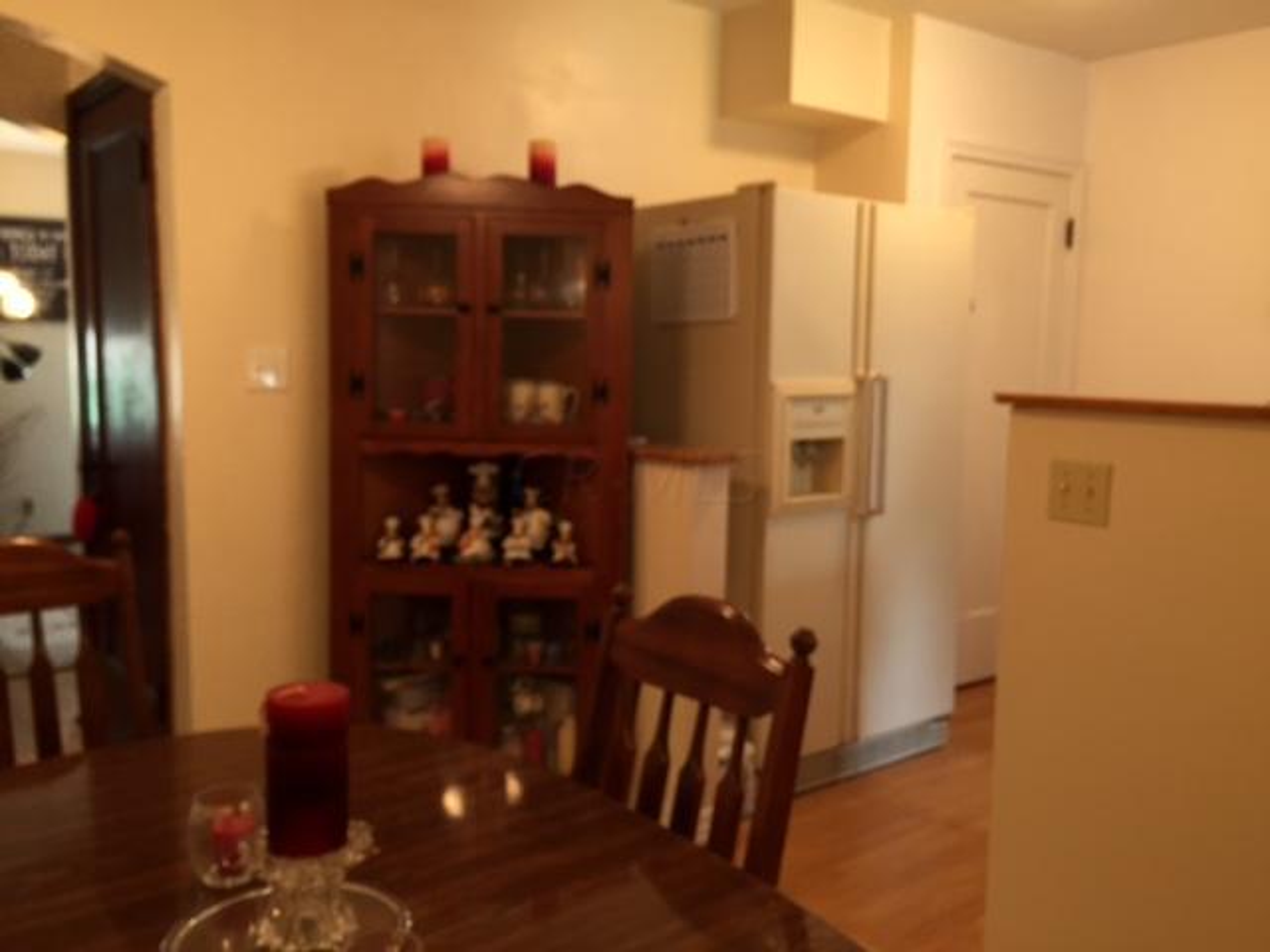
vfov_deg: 48.2
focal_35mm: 29
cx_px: 635
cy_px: 476
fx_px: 1064
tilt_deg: -6.5
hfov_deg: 61.7
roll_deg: -1.7
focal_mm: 4.15
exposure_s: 1/30
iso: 125
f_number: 2.2
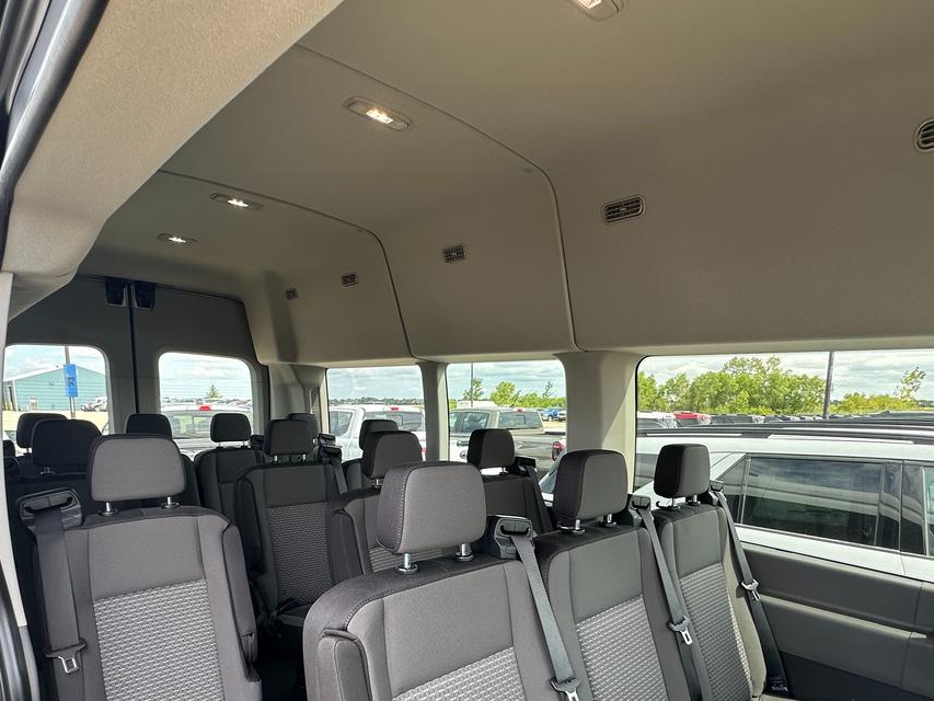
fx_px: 567
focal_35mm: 21
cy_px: 492
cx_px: 481
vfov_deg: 61.2
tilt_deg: -8.8
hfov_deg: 79.0
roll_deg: +0.3
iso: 64
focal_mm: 2.22
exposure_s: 1/99
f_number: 2.2
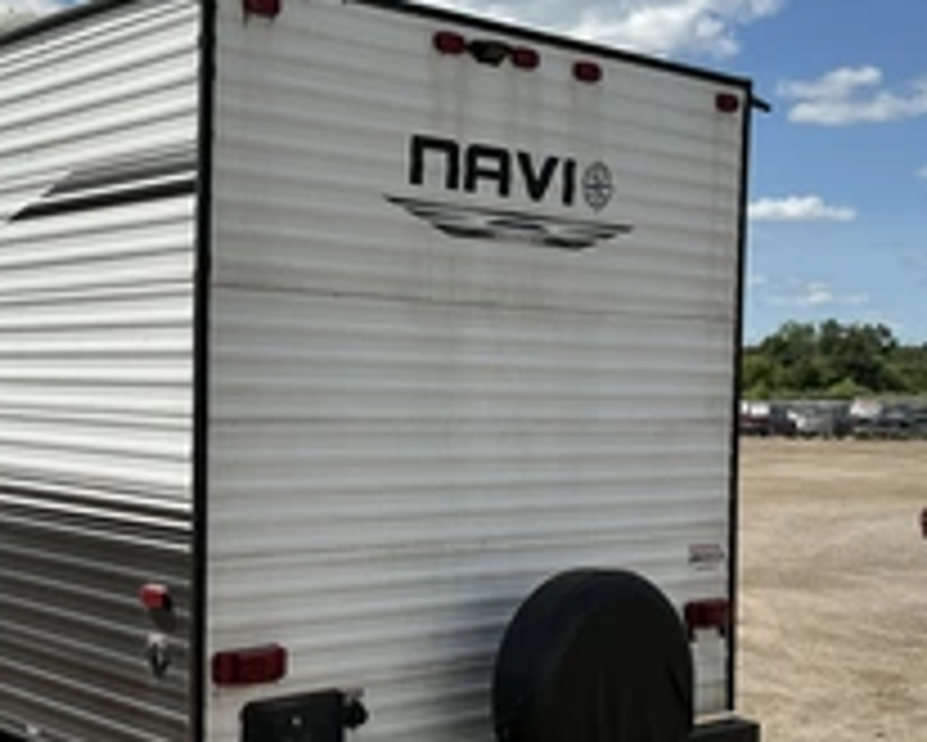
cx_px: 184
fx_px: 1455
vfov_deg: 28.6
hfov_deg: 34.3
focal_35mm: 53
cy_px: 427
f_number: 1.8
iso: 25
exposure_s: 1/3322
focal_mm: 3
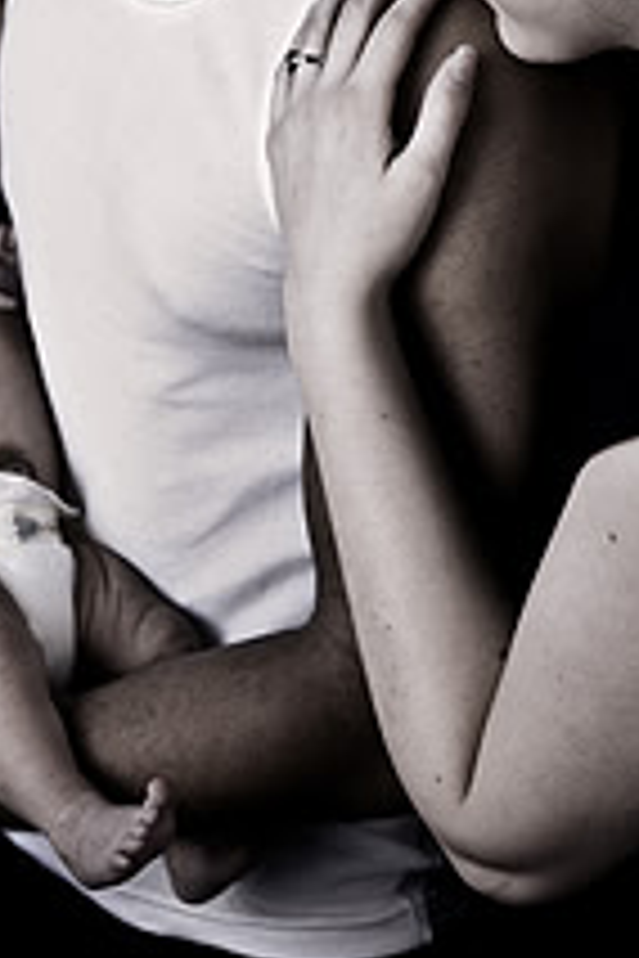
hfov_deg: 17.9
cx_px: 182
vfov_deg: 25.9
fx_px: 2023
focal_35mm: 76
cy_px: 130
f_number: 2.8
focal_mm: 24
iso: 200
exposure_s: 1/100
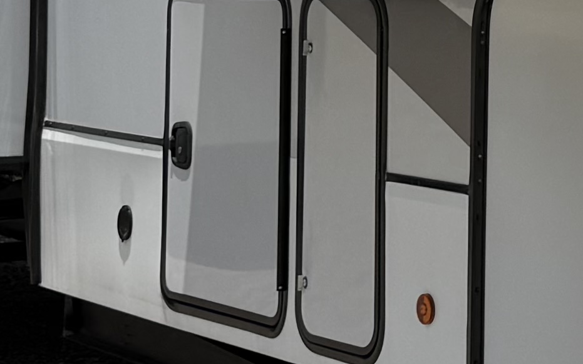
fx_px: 2479
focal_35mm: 156
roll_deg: -1.3
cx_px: 616
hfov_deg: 13.2
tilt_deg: +2.6
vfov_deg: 8.2
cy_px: -185
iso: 80
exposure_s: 1/9091
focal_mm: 6.76
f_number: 1.78
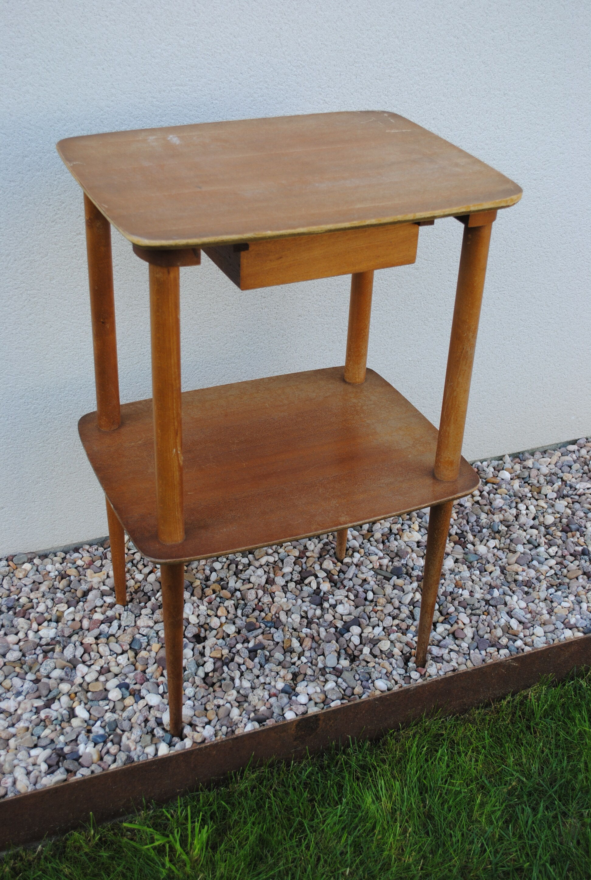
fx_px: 1103
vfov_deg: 43.5
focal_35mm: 45
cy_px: 440
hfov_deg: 30.0
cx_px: 296
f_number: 5.6
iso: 140
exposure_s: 1/125
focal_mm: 30
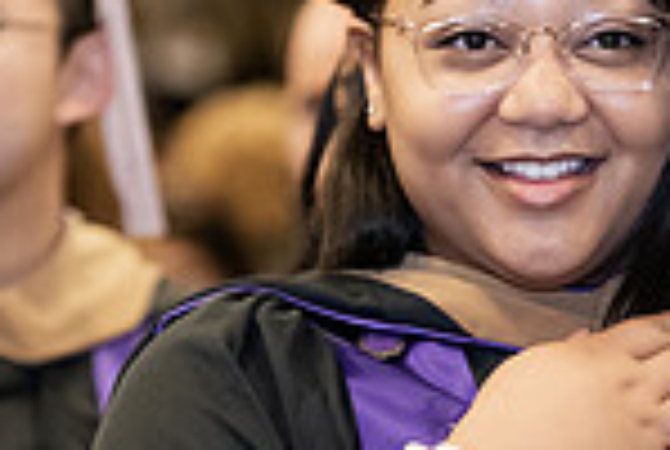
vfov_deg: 3.2
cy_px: 277
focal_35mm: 427
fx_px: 7963
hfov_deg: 4.8
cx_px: 598
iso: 2000
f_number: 3.2
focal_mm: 110
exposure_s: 1/200
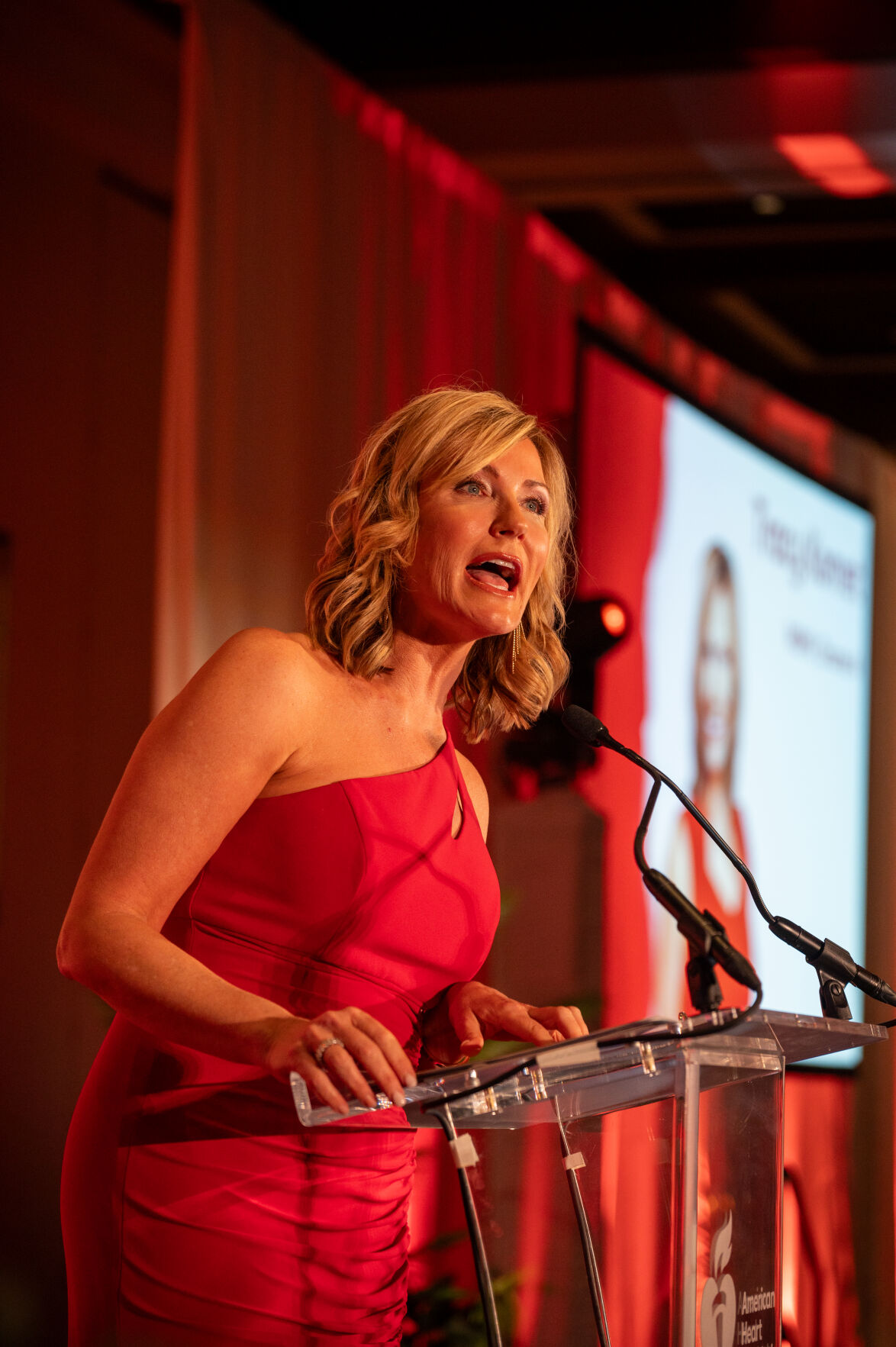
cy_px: 674
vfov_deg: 21.0
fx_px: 3627
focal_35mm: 97
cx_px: 448
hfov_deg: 14.1
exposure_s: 1/80
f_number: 4
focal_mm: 97
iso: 800
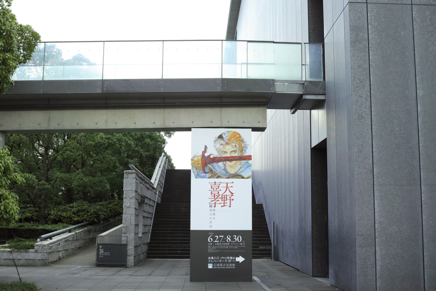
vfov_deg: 29.9
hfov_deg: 43.6
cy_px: 146
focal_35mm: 45
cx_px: 218
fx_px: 545
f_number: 4.5
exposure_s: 1/100
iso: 100
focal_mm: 30
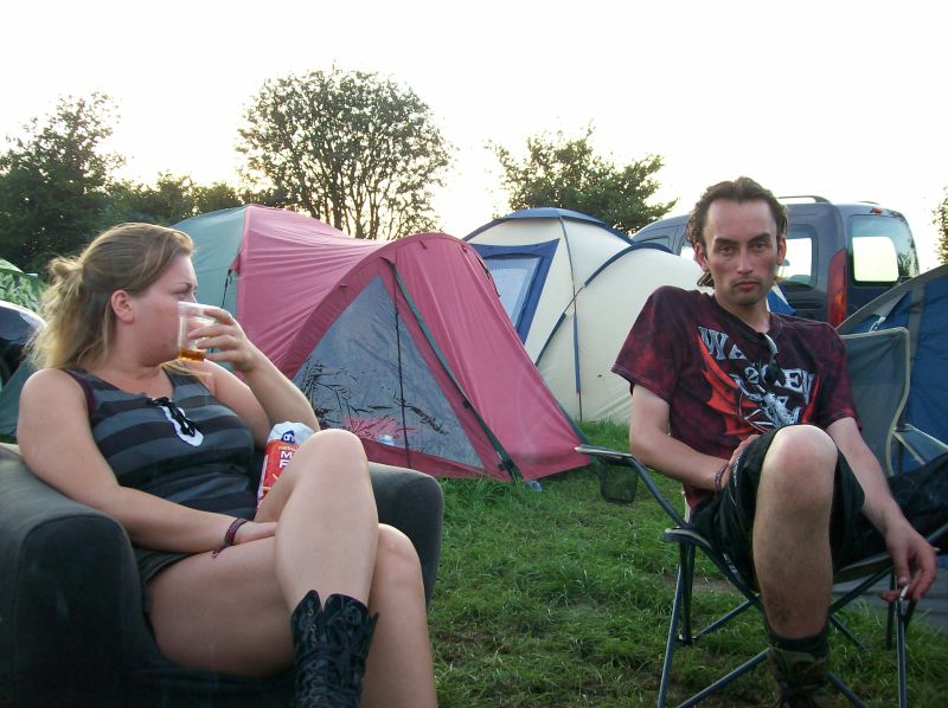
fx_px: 985
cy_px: 354
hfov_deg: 51.4
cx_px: 474
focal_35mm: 36
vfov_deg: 39.6
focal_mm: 6
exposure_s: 1/111
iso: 80
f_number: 2.7
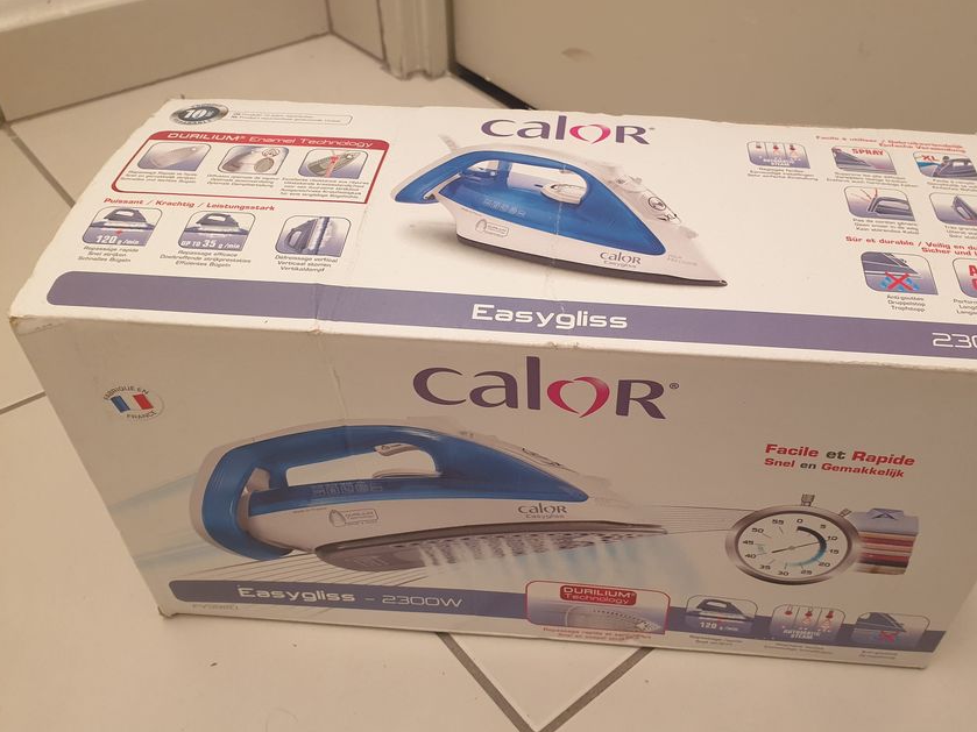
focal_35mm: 31
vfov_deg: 45.4
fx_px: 875
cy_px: 360
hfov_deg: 58.0
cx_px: 573
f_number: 2.4
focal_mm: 4.3
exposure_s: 1/33
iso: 320
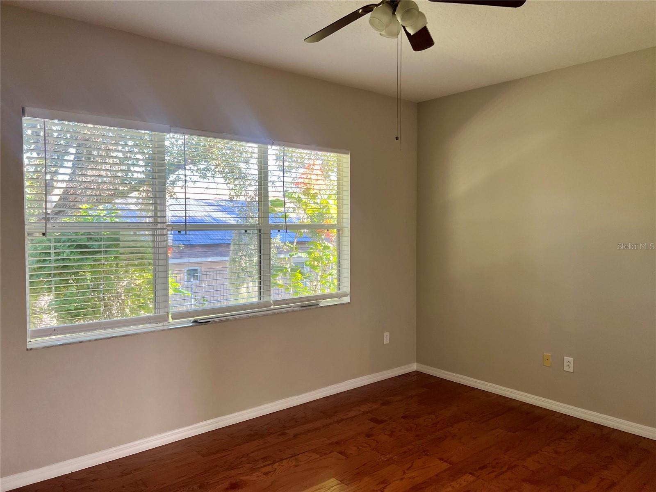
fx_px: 493
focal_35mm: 26
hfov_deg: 67.3
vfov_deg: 53.1
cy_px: 246
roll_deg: +0.5
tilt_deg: -3.8
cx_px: 328
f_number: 1.5
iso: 100
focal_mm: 5.7
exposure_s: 1/121
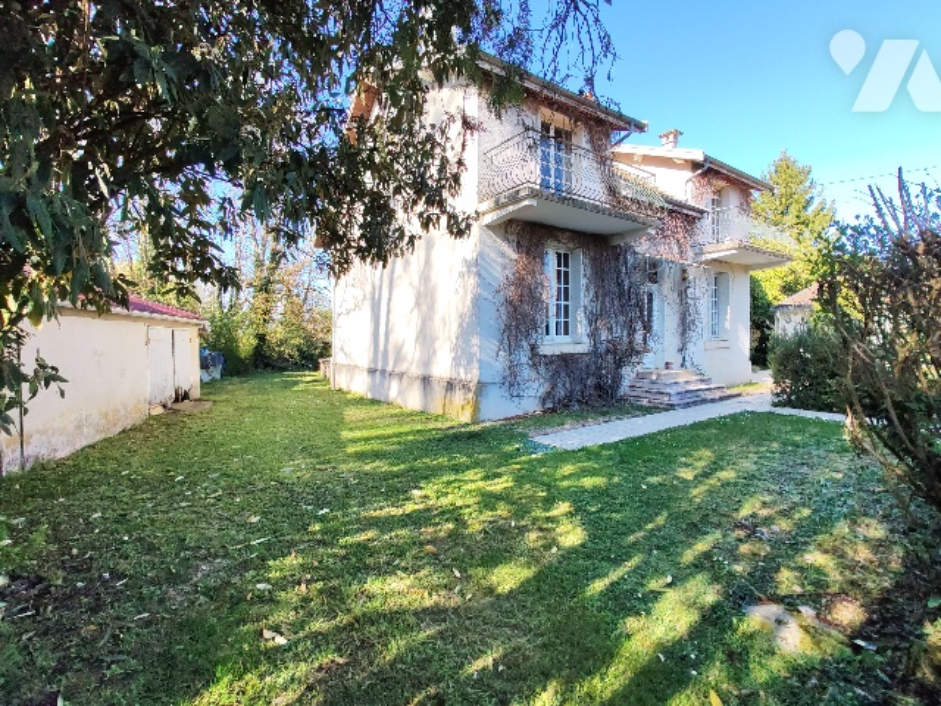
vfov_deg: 78.1
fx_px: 435
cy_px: 353
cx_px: 470
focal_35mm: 16
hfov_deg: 94.5
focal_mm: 1.96
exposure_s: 1/290
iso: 50
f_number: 2.2
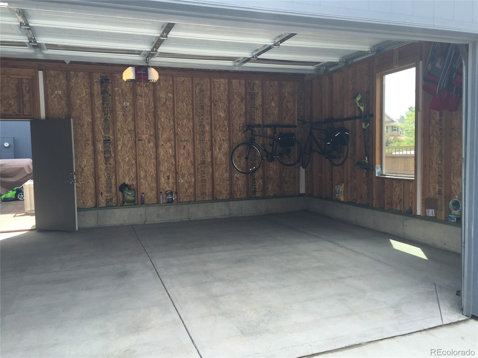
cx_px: 239
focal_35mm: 29
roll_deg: +0.3
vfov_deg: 48.2
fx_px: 400
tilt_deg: -4.5
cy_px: 179
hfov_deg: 61.7
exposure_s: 1/350
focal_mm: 4.15
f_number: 2.2
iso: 32
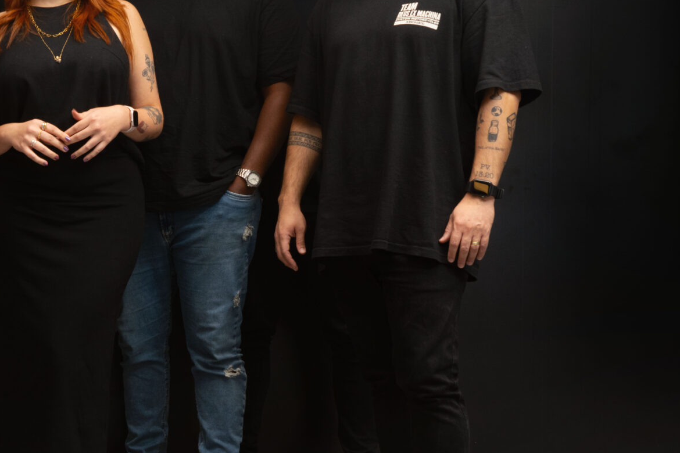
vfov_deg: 19.4
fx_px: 1322
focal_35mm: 70
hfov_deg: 27.7
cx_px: 55
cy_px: 273
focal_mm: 32
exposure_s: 1/80
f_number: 8
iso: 500
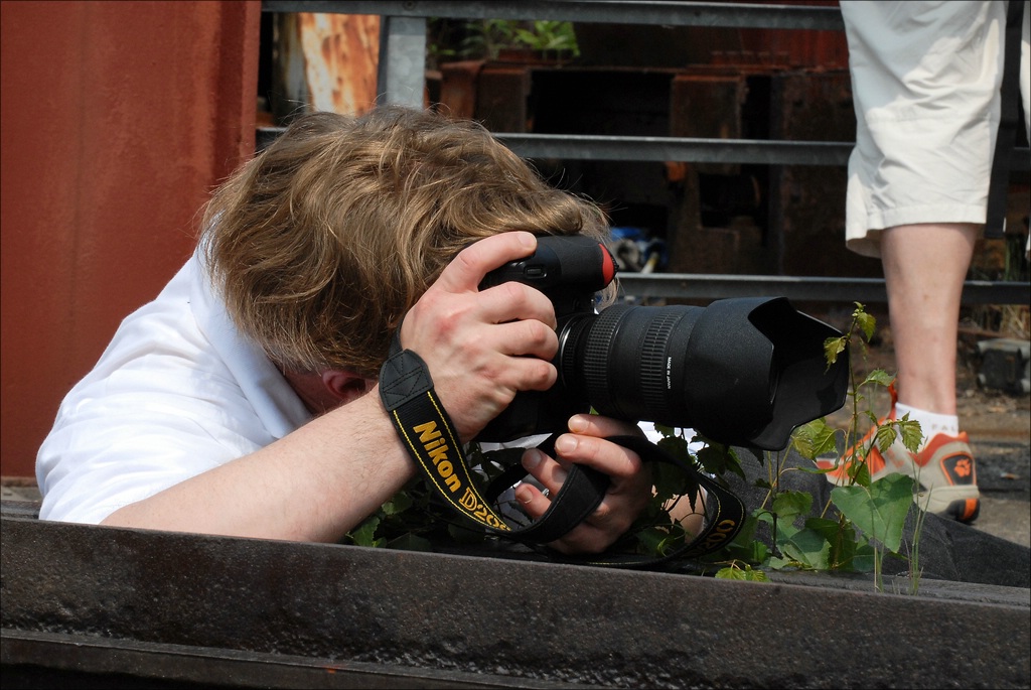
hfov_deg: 11.8
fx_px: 4988
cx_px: 516
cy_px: 345
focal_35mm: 174
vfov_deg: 7.9
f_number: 18
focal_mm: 116
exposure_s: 1/250
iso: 500
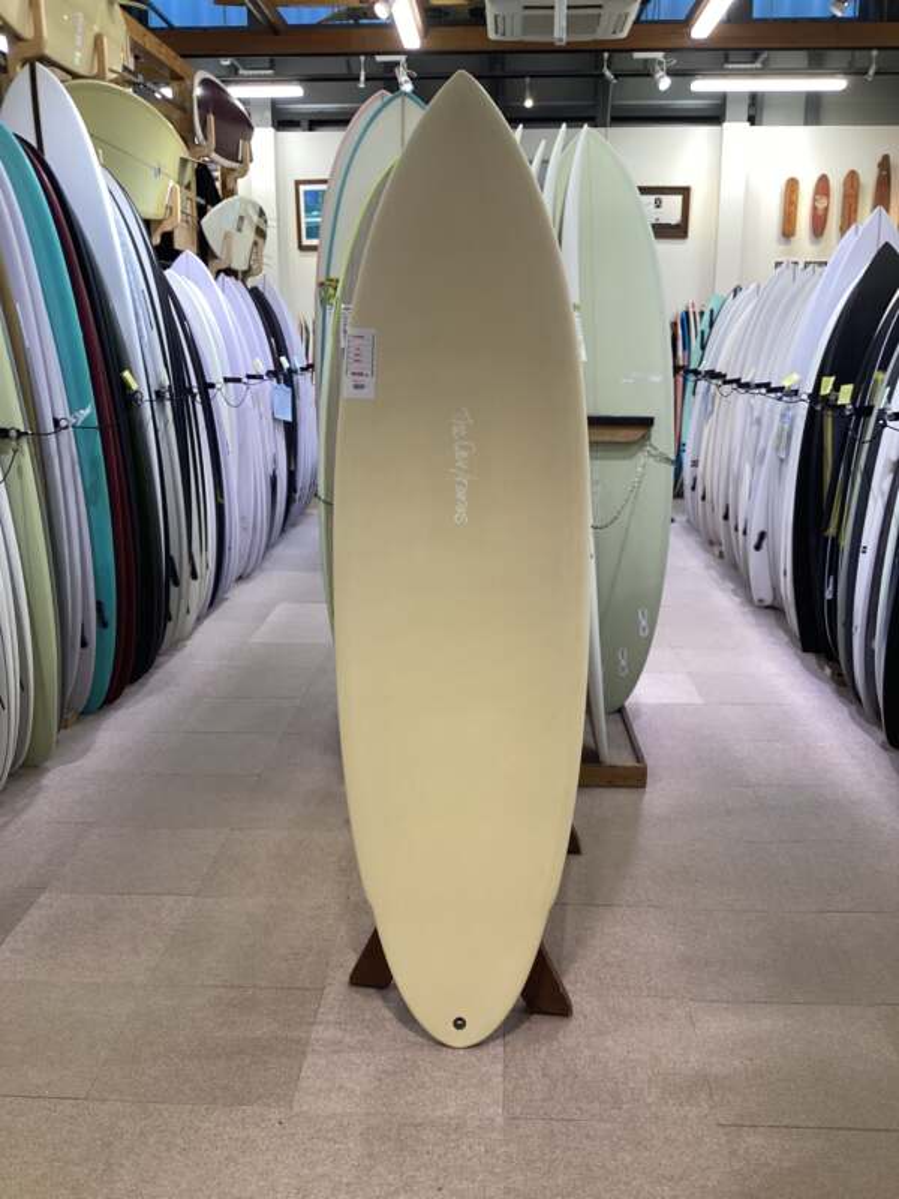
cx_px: 450
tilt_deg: -14.1
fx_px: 1073
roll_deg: +0.6
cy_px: 600
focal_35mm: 31
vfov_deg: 58.4
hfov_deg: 45.4
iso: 80
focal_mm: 3.3
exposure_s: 1/50
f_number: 2.4
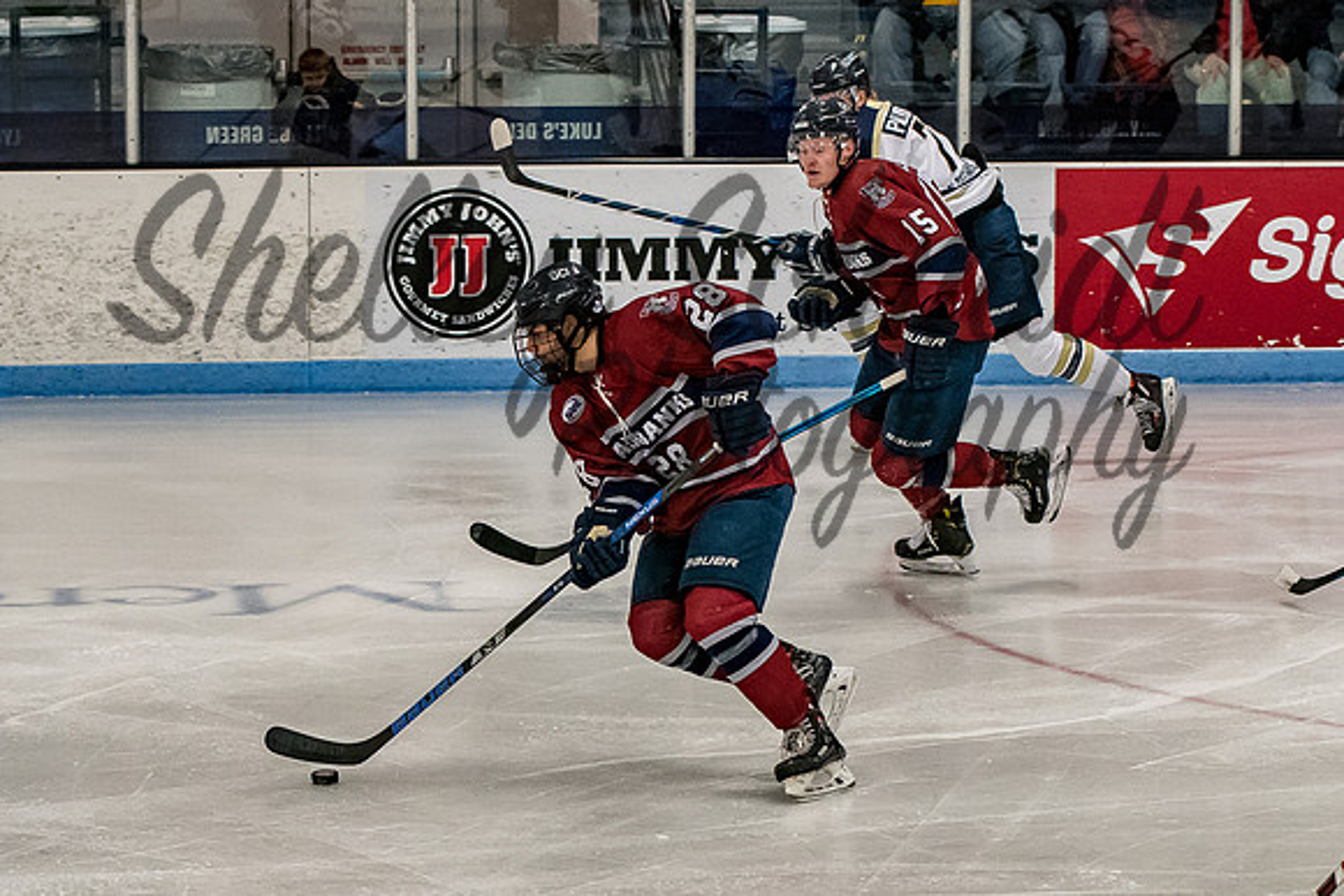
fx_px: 5719
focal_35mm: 153
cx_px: 634
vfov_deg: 9.0
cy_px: 579
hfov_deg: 13.4
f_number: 4
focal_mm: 70
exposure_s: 1/800
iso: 3200
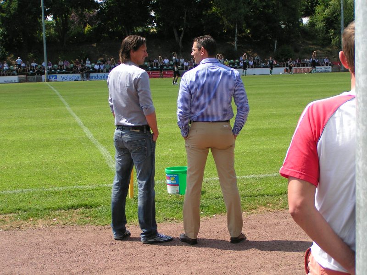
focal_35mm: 68
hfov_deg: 28.6
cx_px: 184
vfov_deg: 21.6
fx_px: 721
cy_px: 138
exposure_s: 1/640
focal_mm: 10.5
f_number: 3.2
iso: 50
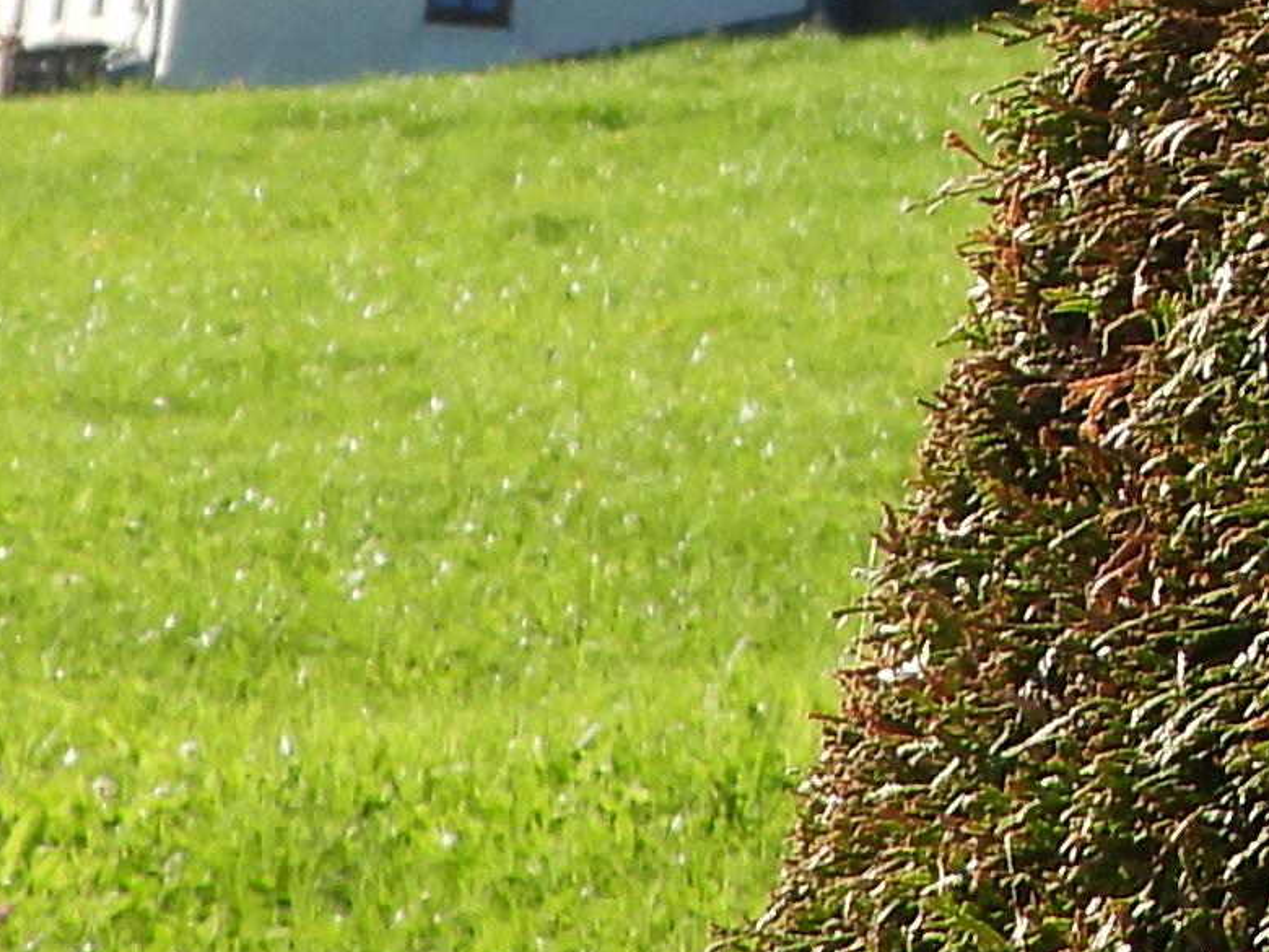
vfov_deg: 5.4
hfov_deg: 7.2
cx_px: 2930
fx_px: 9531
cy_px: -1816
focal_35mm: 260
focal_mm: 7.9
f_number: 3.2
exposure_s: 1/640
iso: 100
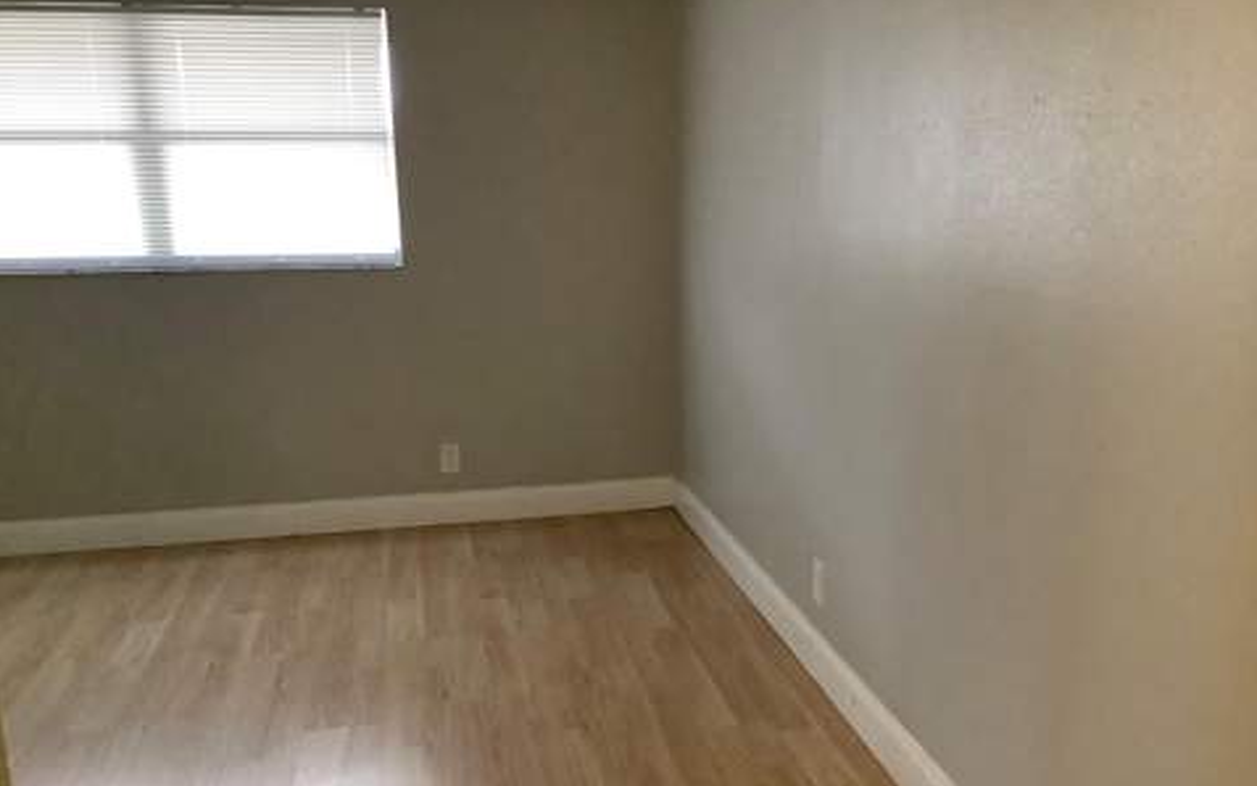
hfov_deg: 58.1
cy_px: 460
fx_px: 1130
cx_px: 627
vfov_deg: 38.2
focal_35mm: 33
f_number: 2.4
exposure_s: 1/40
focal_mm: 3.3
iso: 400
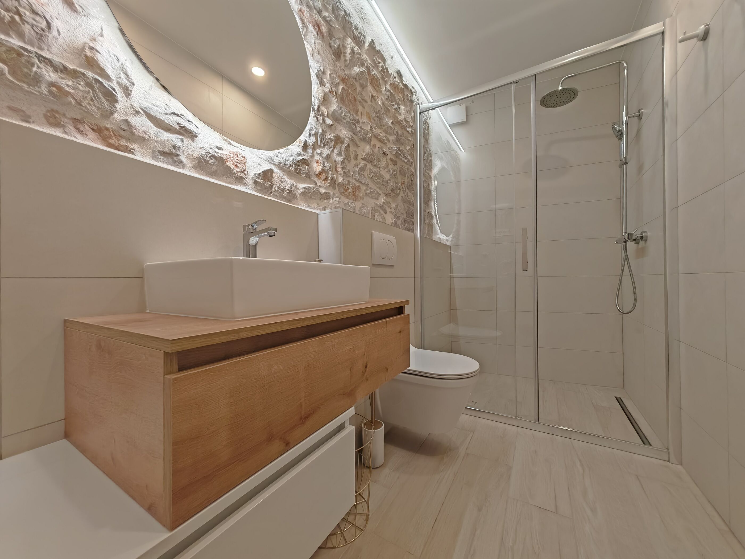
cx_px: 372
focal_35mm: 13
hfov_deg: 106.2
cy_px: 280
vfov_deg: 89.9
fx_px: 280
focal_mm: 1.82
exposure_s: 1/50
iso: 353
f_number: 2
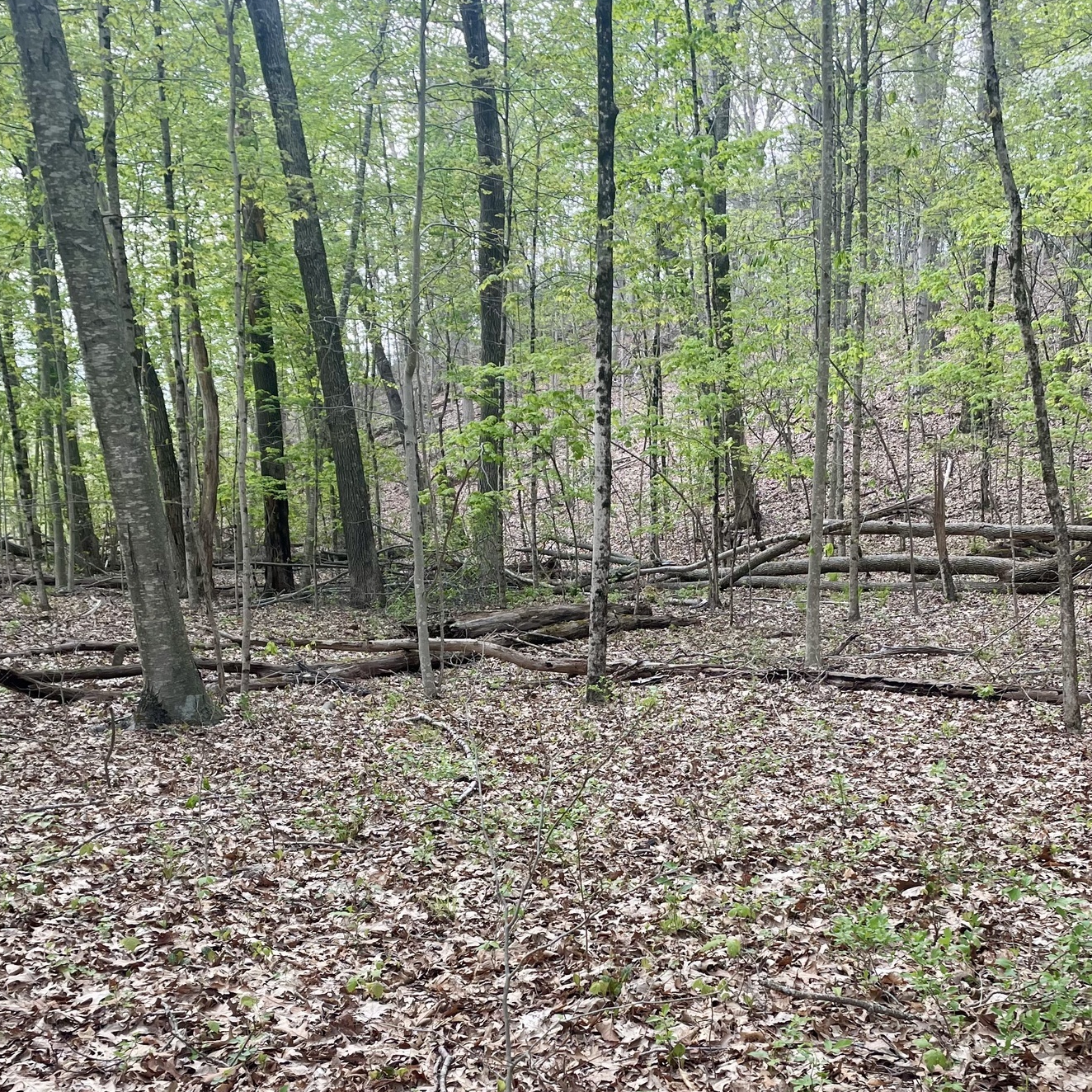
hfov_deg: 41.7
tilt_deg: -9.3
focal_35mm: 40
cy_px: 793
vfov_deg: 40.9
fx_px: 1428
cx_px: 634
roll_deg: -2.9
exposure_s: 1/222
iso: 32
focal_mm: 4.2
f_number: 1.6
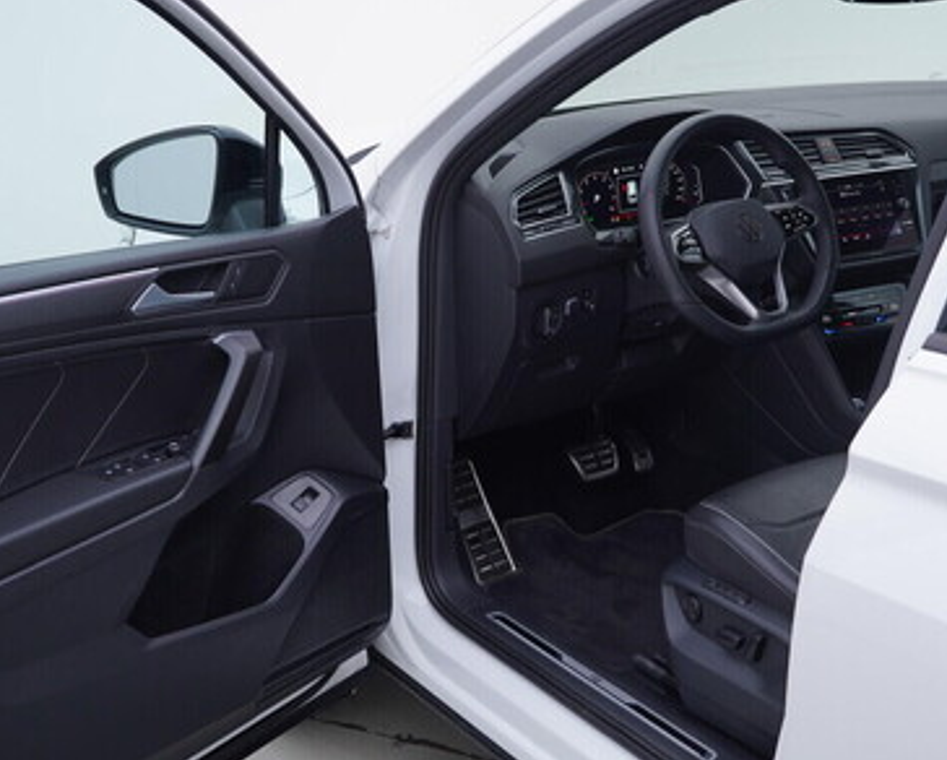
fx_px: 1431
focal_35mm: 51
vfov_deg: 29.7
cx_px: 541
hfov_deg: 36.6
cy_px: 366
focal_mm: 24
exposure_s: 1/60
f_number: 3.5
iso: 125
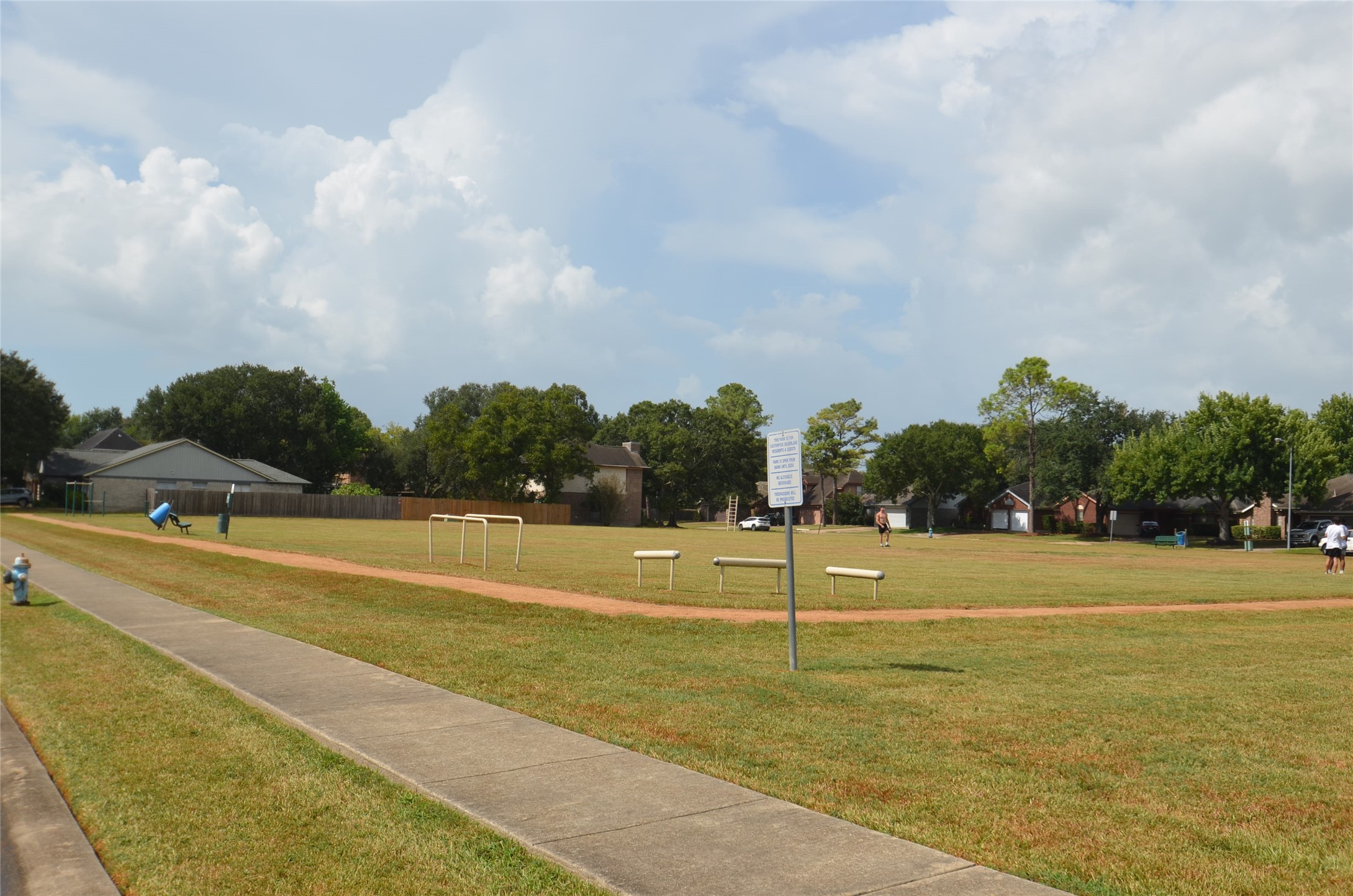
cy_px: 448
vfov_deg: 36.7
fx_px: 1350
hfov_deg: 53.2
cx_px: 676
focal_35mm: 36
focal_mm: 24
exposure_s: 1/320
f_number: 9
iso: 100
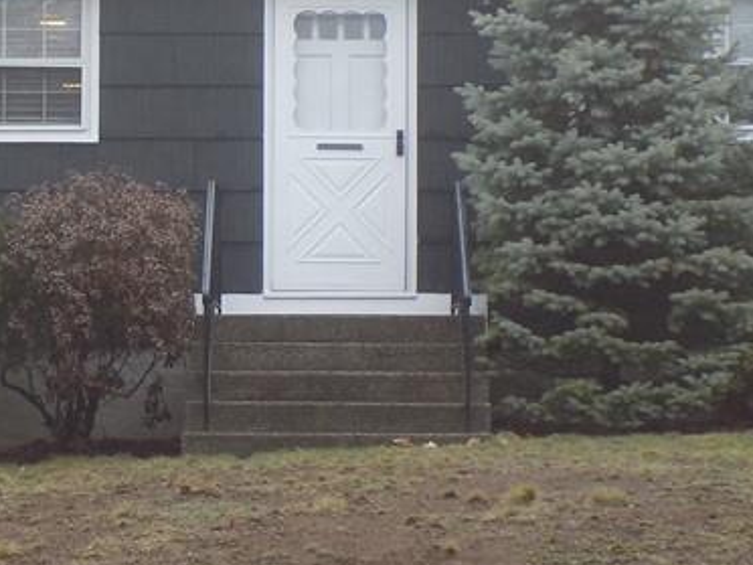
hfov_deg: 13.7
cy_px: 273
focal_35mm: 143
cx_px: 89
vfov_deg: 10.4
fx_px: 3111
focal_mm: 9.3
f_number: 3.9
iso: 125
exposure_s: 1/30
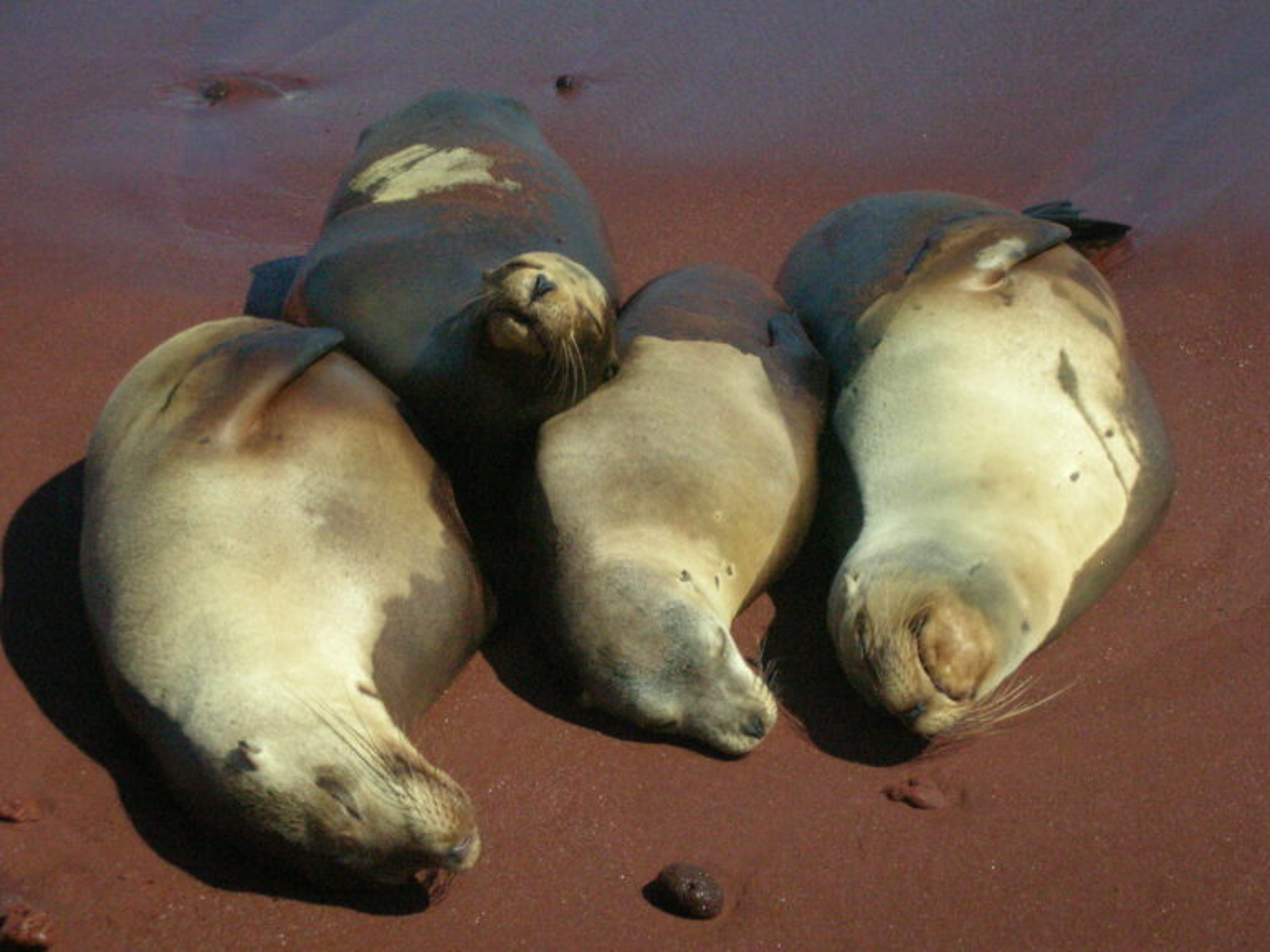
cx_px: 635
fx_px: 3852
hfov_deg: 18.7
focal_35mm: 105
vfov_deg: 14.1
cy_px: 476
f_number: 15.1
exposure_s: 1/246
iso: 400
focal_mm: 17.4
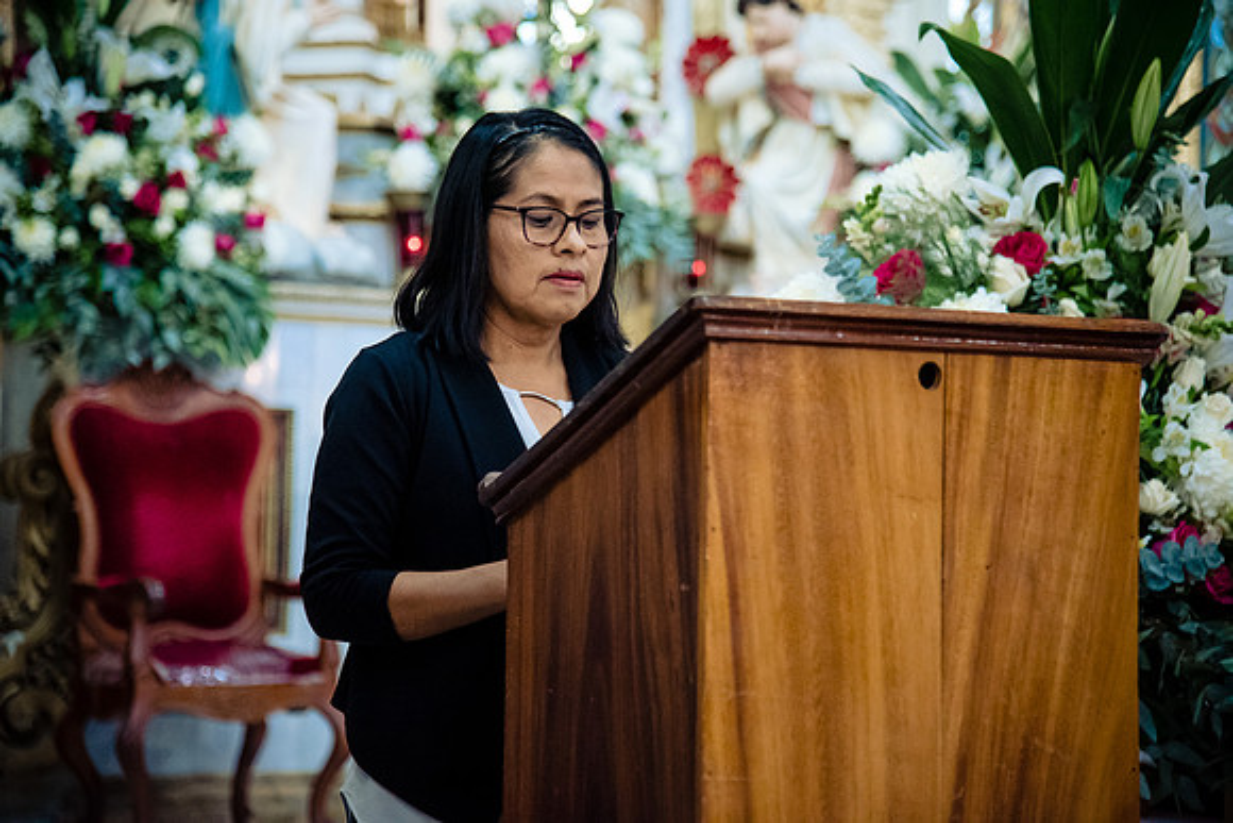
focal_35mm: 98
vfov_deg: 14.0
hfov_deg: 20.8
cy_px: 412
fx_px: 3357
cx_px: 616
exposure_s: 1/160
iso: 5000
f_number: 4
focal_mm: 98
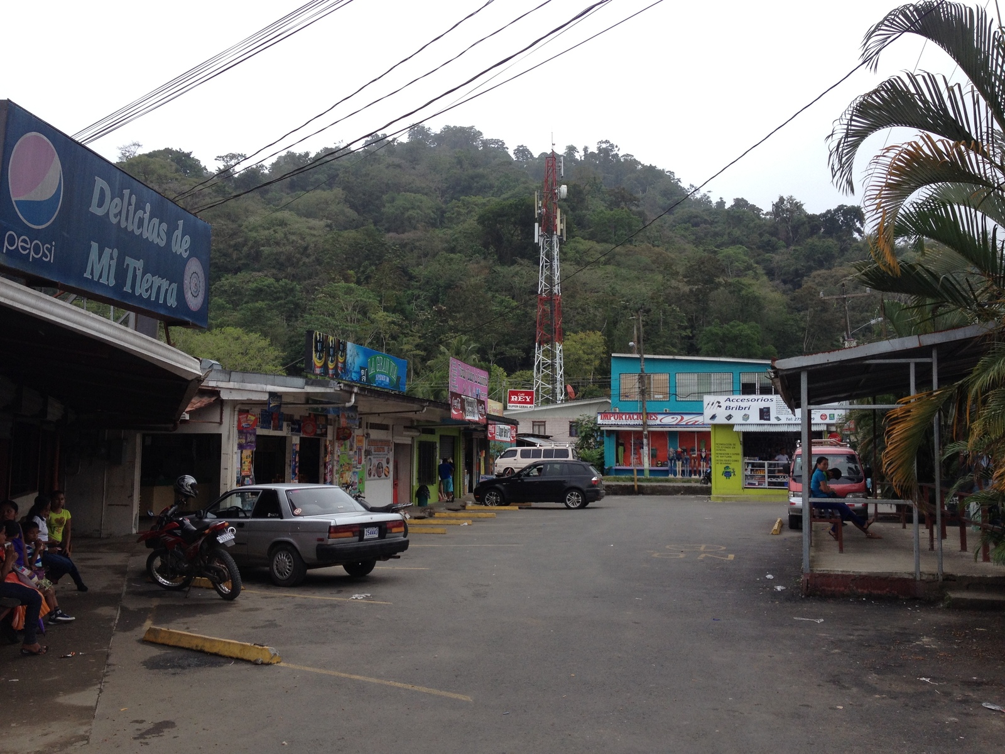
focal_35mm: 35
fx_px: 1016
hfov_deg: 52.6
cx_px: 502
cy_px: 377
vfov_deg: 40.7
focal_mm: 4.28
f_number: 2.4
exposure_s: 1/649
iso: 50
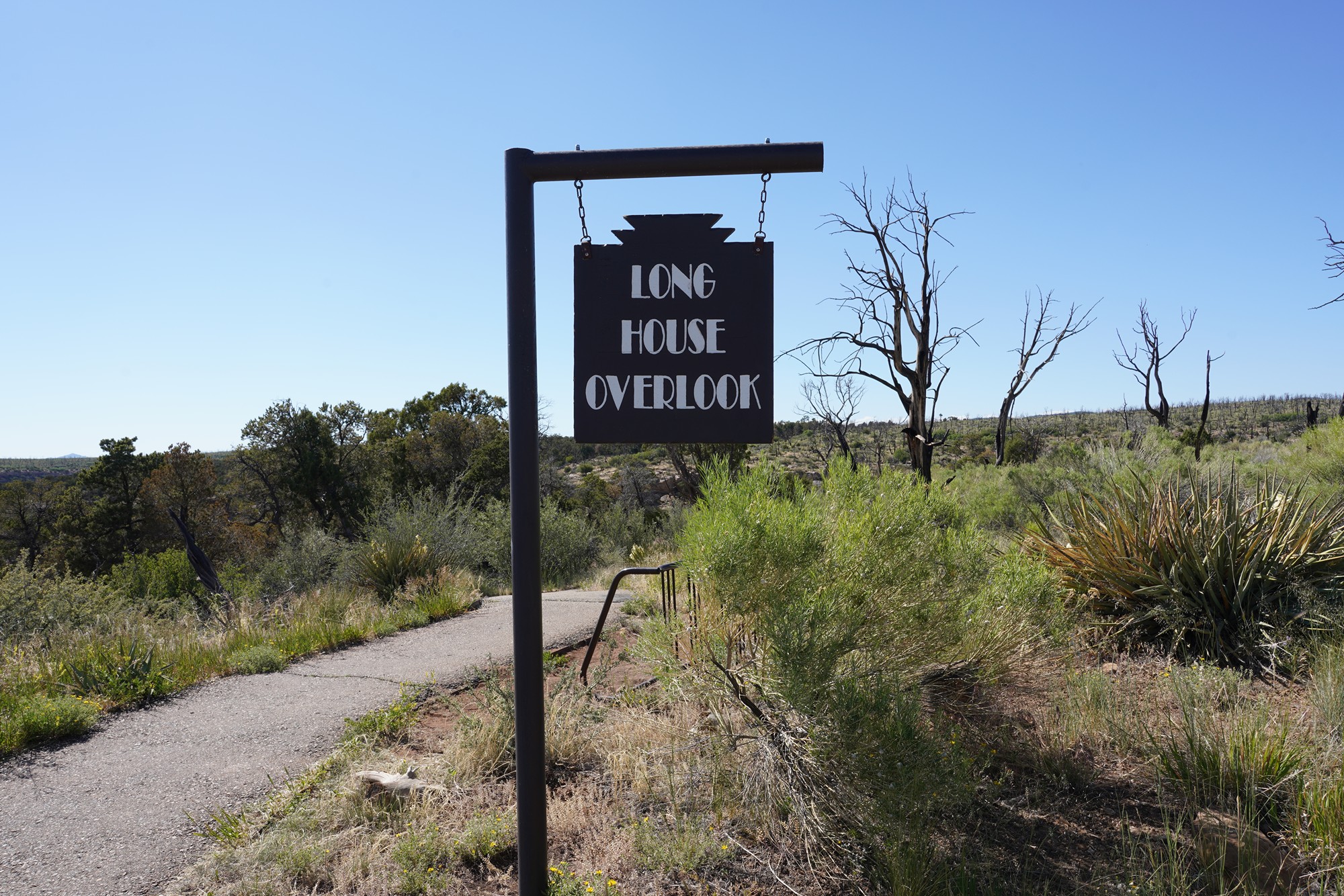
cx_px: 672
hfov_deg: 65.5
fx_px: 1045
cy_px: 448
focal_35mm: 28
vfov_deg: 46.4
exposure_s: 1/100
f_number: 13
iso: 100
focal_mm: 28
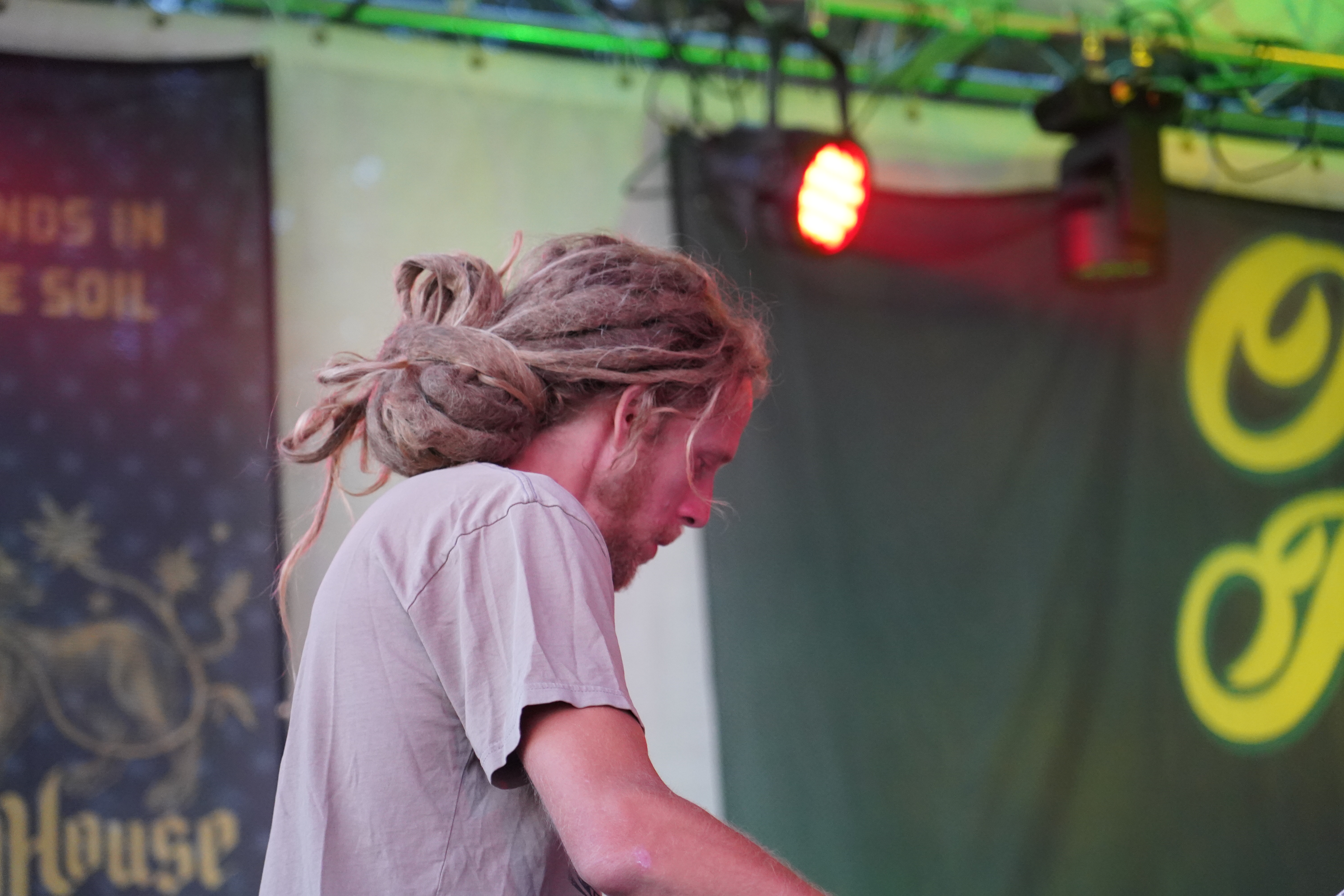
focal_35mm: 105
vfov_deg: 13.0
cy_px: 448
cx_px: 672
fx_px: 3920
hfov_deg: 19.5
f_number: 4
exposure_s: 1/160
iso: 6400
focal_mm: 105
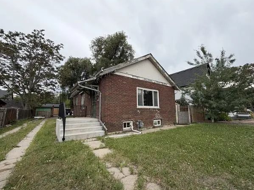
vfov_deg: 81.7
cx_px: 129
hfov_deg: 98.2
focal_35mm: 15
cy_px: 98
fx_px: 110
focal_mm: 2.22
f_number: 2.2
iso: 40
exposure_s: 1/734
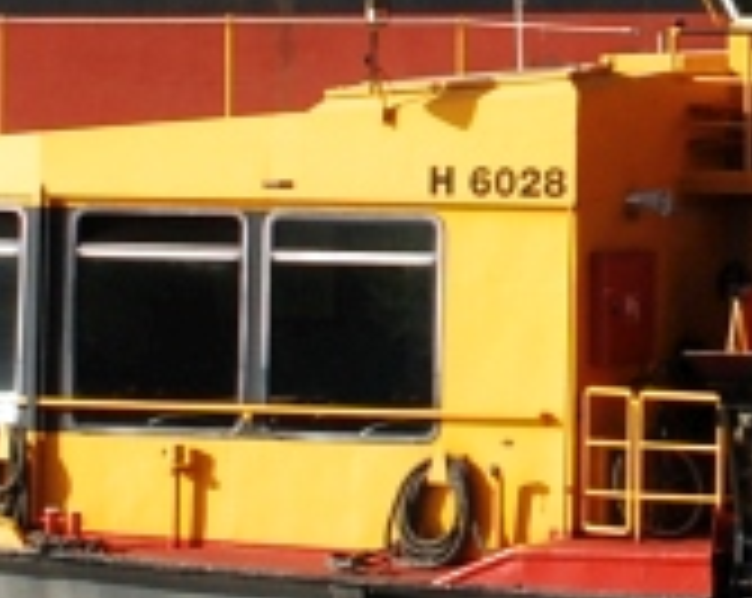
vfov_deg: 4.5
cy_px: 65
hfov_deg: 5.5
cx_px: 1423
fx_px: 7687
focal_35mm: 346
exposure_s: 1/200
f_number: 10
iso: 200
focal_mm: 40
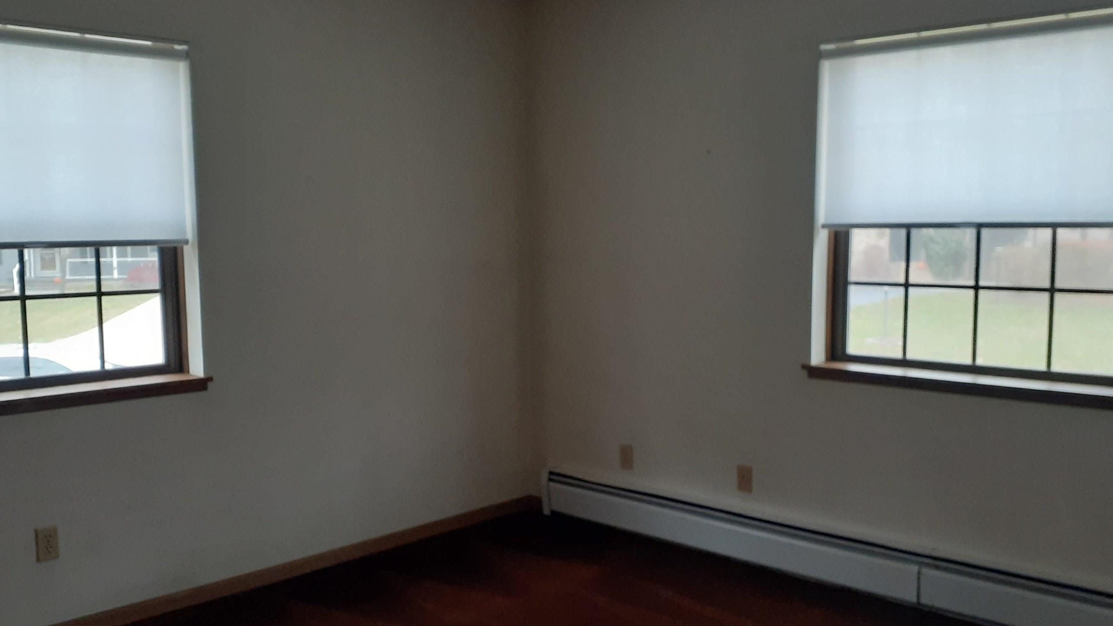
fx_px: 1033
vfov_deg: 33.7
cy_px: 354
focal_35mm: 35
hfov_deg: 56.6
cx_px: 539
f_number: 1.9
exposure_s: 1/40
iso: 320
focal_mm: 3.6
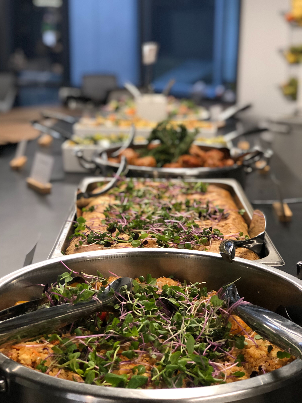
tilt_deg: -12.0
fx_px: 663
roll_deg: -0.1
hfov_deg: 25.7
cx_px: 151
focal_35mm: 57
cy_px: 202
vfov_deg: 33.8
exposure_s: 1/30
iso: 125
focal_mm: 6.6
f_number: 2.8
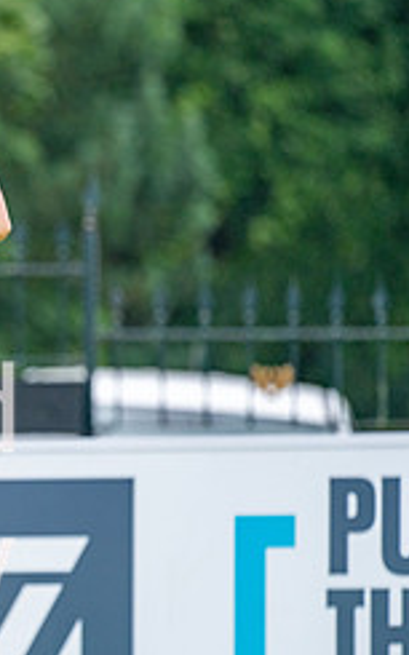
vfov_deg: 2.9
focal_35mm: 725
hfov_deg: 1.8
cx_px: -326
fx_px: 12938
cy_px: 434
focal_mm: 300
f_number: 4.5
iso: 400
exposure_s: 1/3200
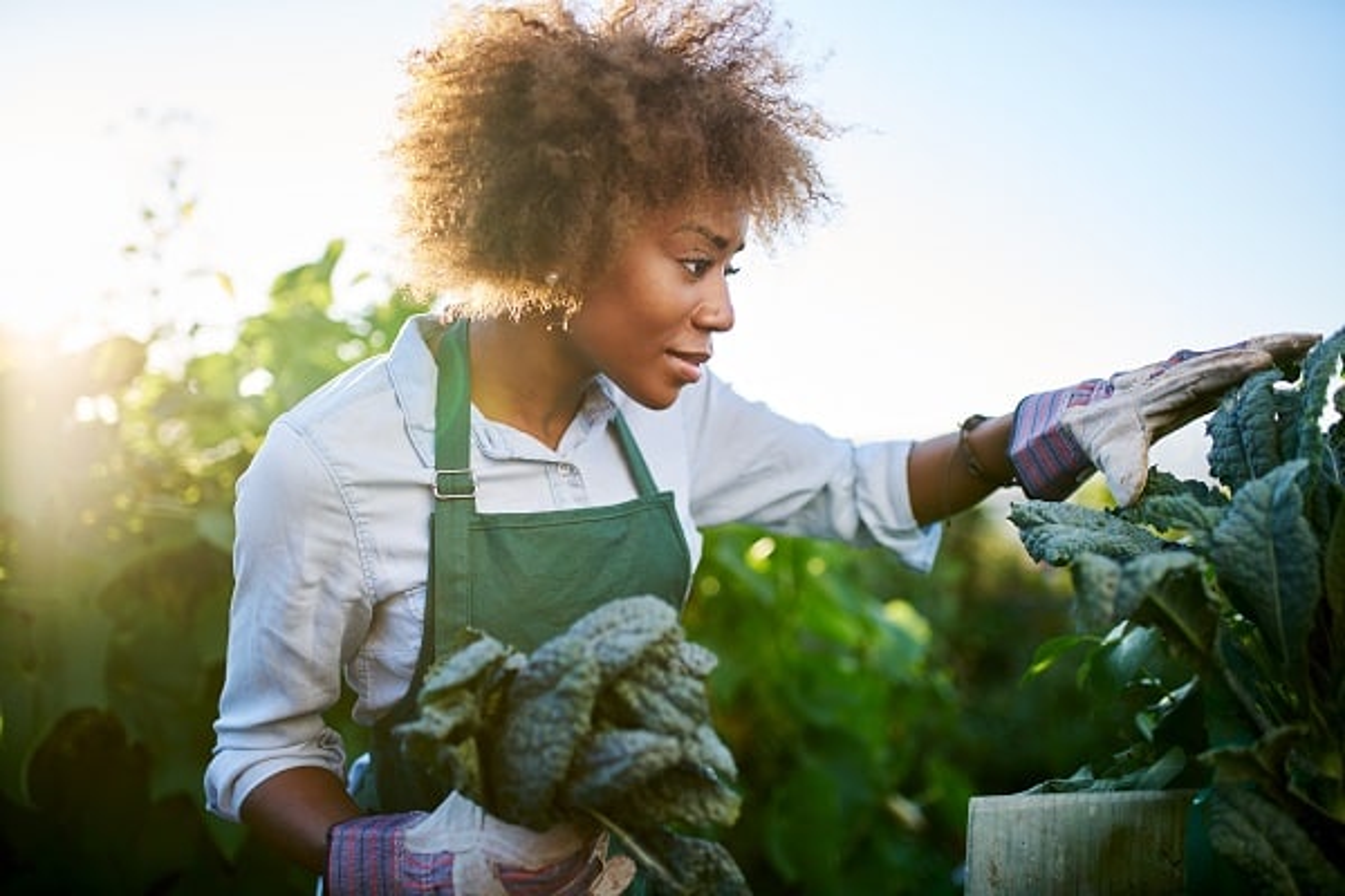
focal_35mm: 35
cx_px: 672
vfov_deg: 37.9
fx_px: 1308
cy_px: 448
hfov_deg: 54.4
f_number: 1.6
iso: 100
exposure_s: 1/640
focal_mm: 35
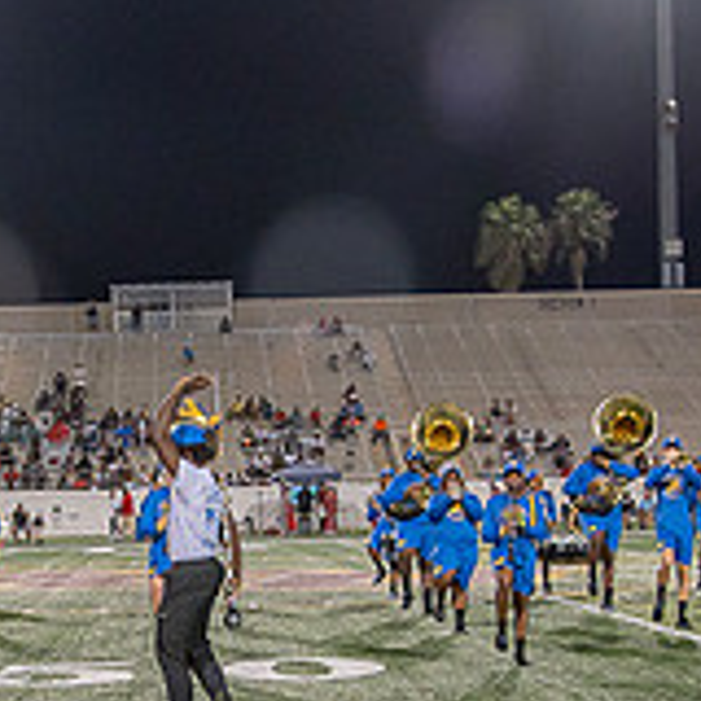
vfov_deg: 19.9
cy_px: 583
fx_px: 1970
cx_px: 136
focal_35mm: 86
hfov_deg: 19.9
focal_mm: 28
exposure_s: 1/200
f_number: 4
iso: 2000
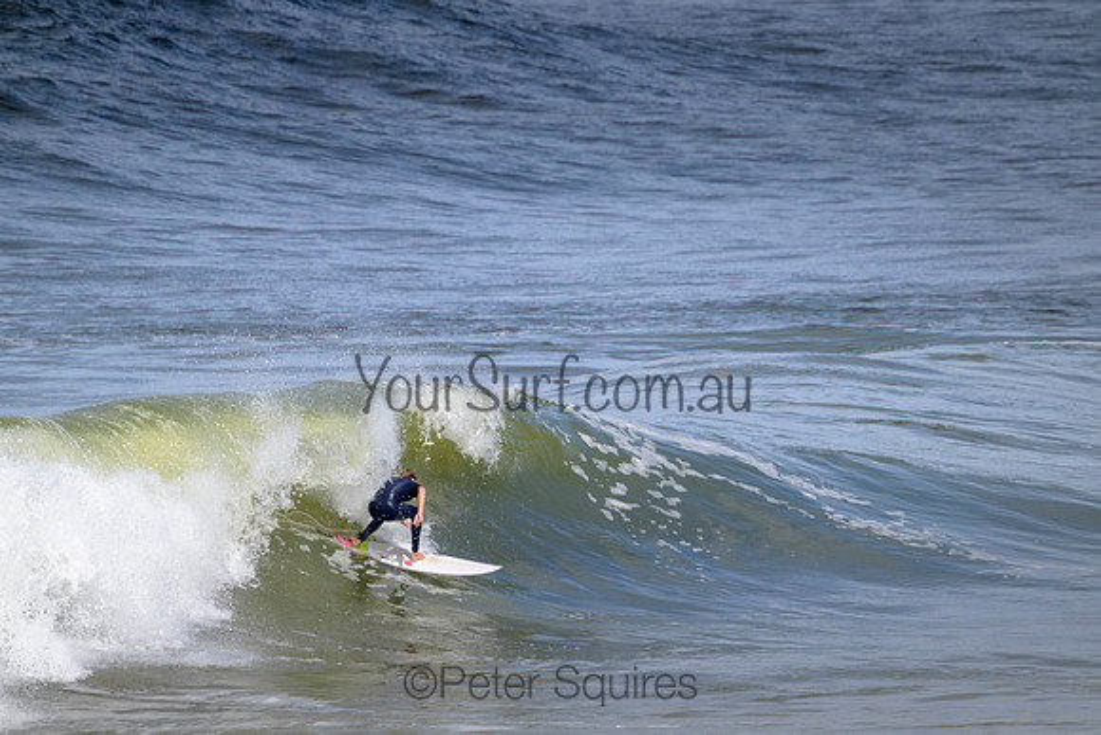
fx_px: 24471
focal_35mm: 800
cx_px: 550
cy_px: 368
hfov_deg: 2.6
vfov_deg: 1.7
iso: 640
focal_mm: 800
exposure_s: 1/2000
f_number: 11
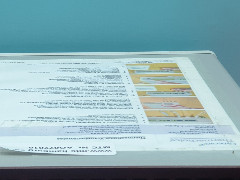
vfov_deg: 11.0
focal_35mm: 135
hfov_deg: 14.5
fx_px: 936
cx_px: 35
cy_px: 136
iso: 64
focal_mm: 6
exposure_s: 1/33
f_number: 2.4
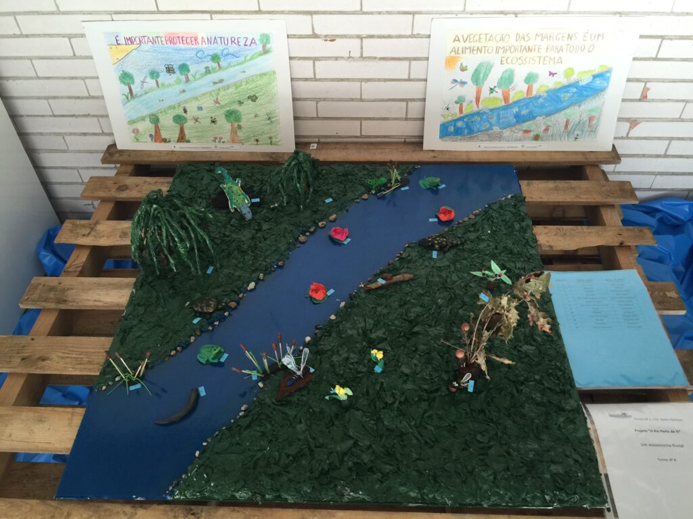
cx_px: 346
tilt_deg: -45.6
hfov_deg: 61.7
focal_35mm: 29
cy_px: 260
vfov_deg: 48.2
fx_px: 581
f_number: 2.2
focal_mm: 4.15
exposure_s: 1/33
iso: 32
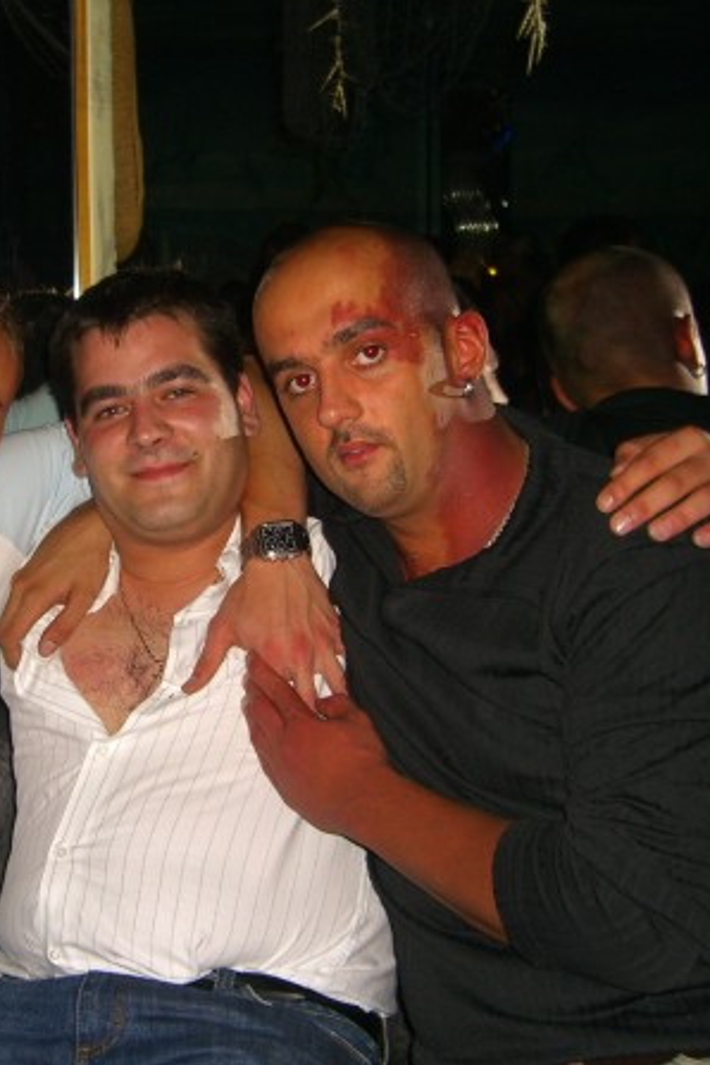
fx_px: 1568
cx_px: 205
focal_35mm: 53
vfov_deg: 37.5
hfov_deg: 25.3
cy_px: 534
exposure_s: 1/60
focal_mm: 7.9
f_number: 2.8
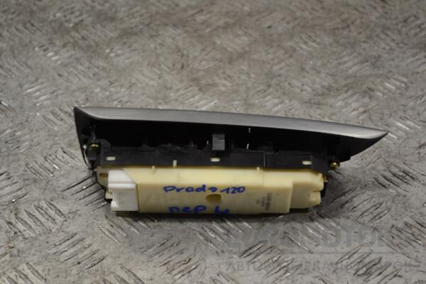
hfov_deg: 24.6
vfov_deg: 16.6
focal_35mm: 82
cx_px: 213
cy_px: 142
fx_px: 976
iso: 180
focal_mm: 55
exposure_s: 1/30
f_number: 5.6
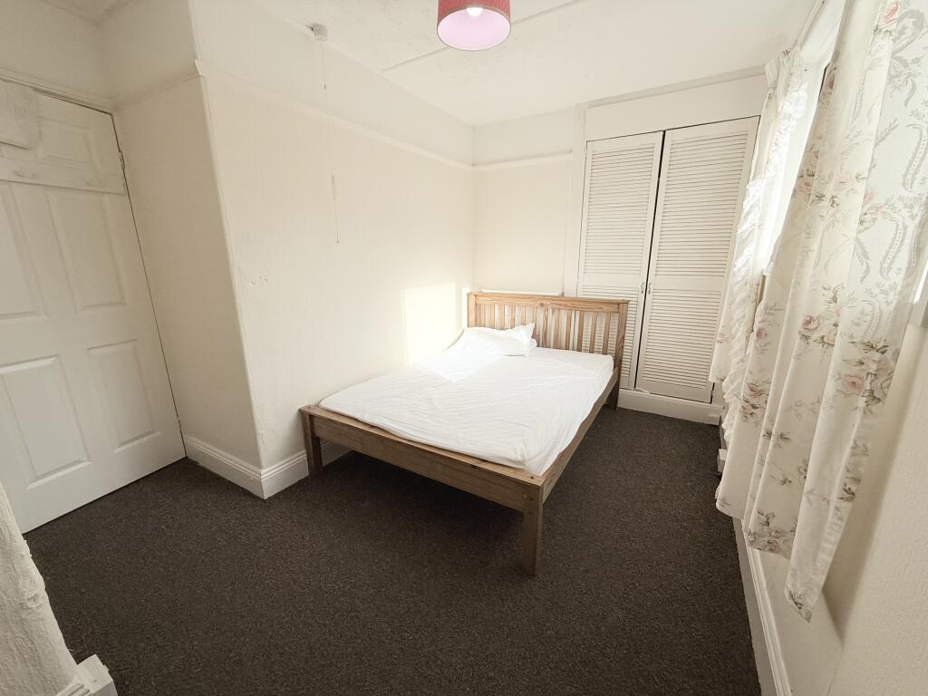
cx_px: 464
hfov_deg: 102.1
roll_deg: +0.2
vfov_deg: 85.7
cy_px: 348
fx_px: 375
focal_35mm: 14
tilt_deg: -14.0
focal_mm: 2.22
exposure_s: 1/914
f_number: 2.2
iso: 50
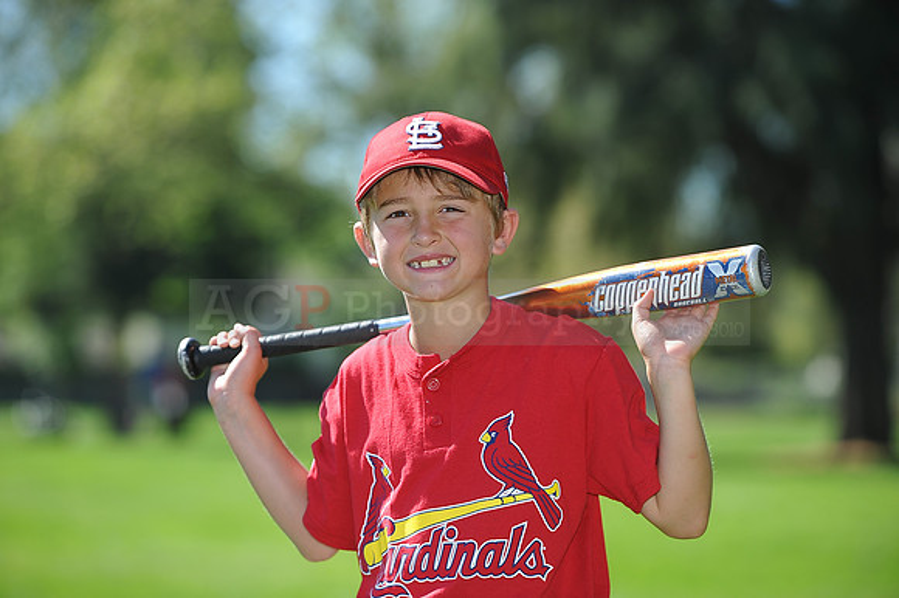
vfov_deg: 8.3
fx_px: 4118
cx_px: 450
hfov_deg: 12.5
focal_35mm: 165
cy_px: 299
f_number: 4.5
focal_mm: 165
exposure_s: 1/800
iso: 200
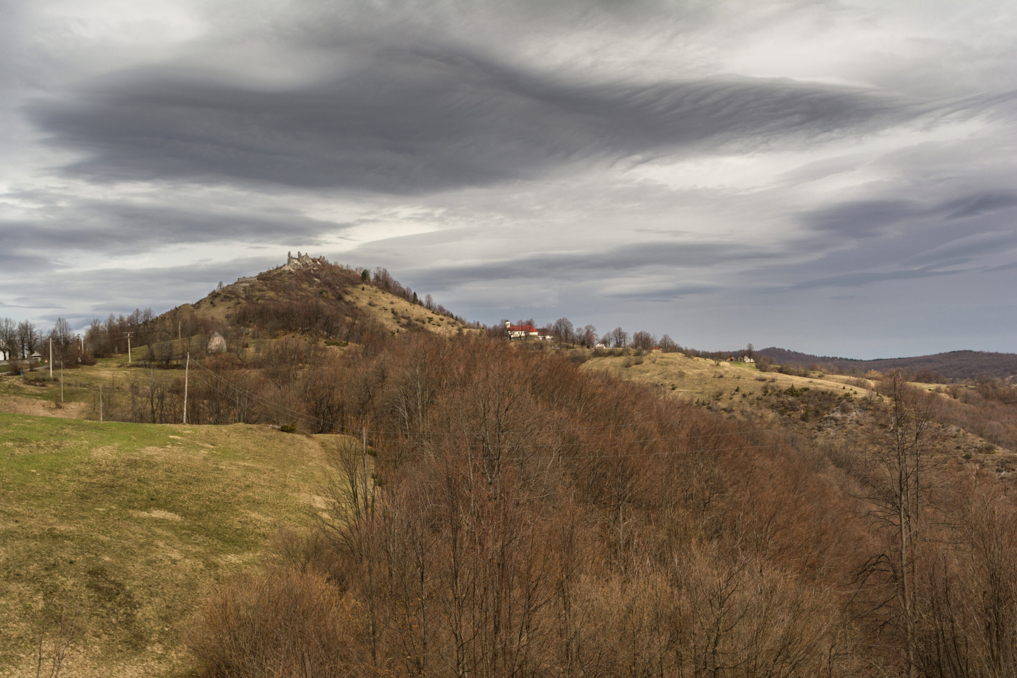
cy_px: 339
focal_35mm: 38
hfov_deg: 51.3
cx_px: 508
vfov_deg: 35.5
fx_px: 1059
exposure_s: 1/100
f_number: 11
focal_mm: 25
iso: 100
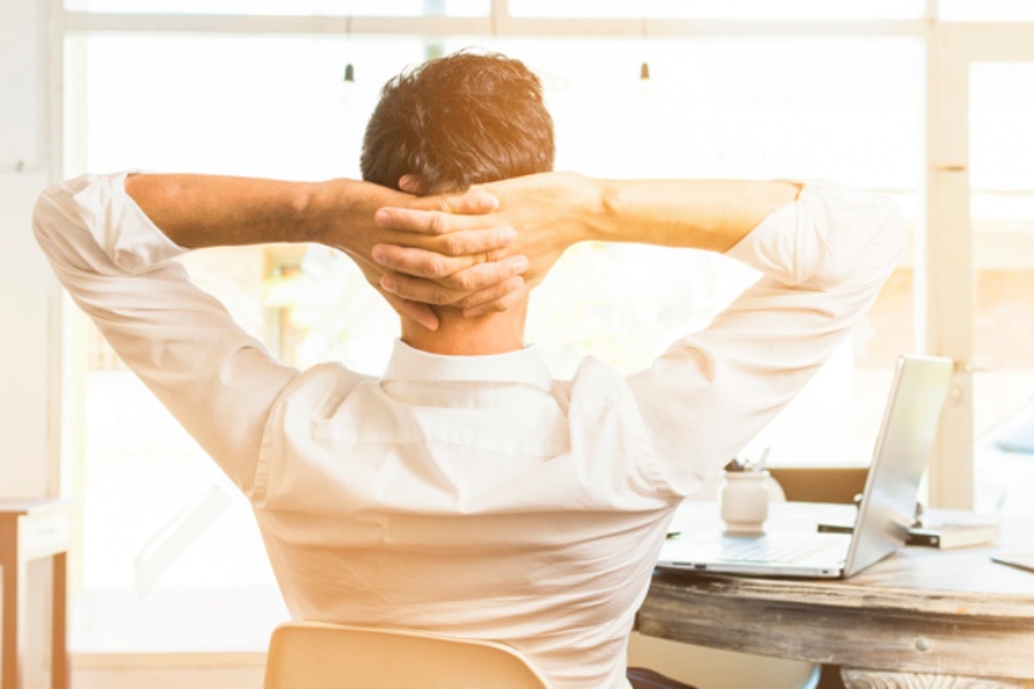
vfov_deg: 25.8
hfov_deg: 37.9
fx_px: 1508
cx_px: 517
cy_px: 344
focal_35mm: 52
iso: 400
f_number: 3.5
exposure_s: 1/160
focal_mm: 35
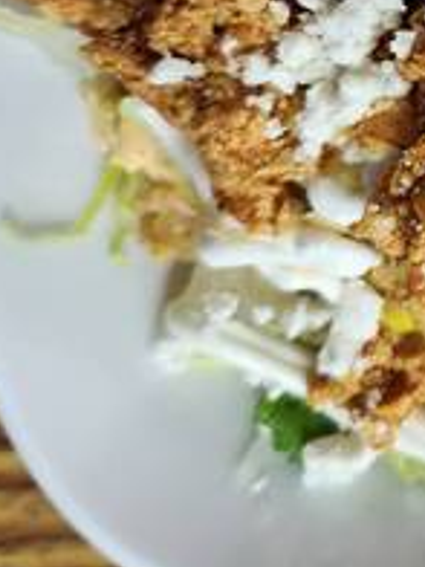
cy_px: -62
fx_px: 1408
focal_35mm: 86
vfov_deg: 21.5
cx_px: 685
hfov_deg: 15.5
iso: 320
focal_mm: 5.54
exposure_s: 1/120
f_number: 1.8
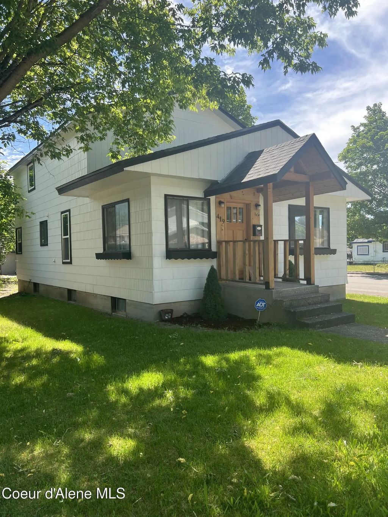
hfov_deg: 53.1
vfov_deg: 67.3
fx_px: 389
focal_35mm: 26
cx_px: 194
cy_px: 258
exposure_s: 1/957
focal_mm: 5.7
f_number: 1.5
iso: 50
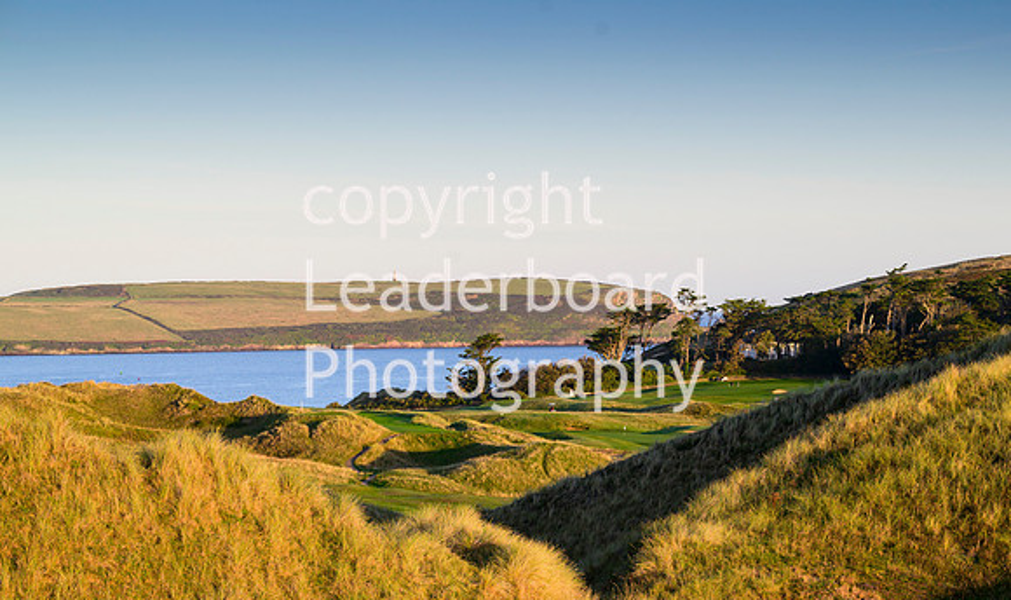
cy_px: 364
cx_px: 545
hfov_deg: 23.3
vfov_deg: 13.9
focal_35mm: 90
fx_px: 2453
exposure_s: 1/640
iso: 320
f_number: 5.6
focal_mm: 81
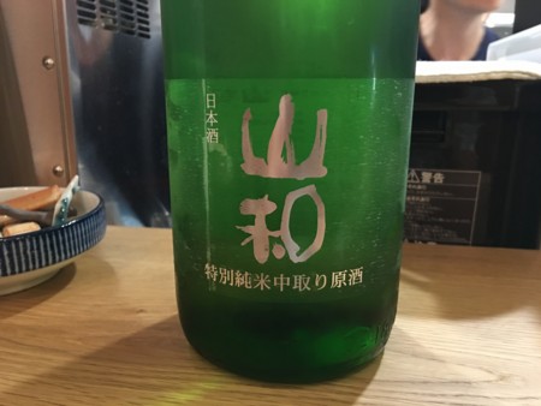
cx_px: 270
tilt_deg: -13.5
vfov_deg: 48.3
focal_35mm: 29
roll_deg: +0.7
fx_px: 453
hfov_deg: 61.6
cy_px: 203
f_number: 2.2
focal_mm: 4.15
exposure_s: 1/4
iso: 64
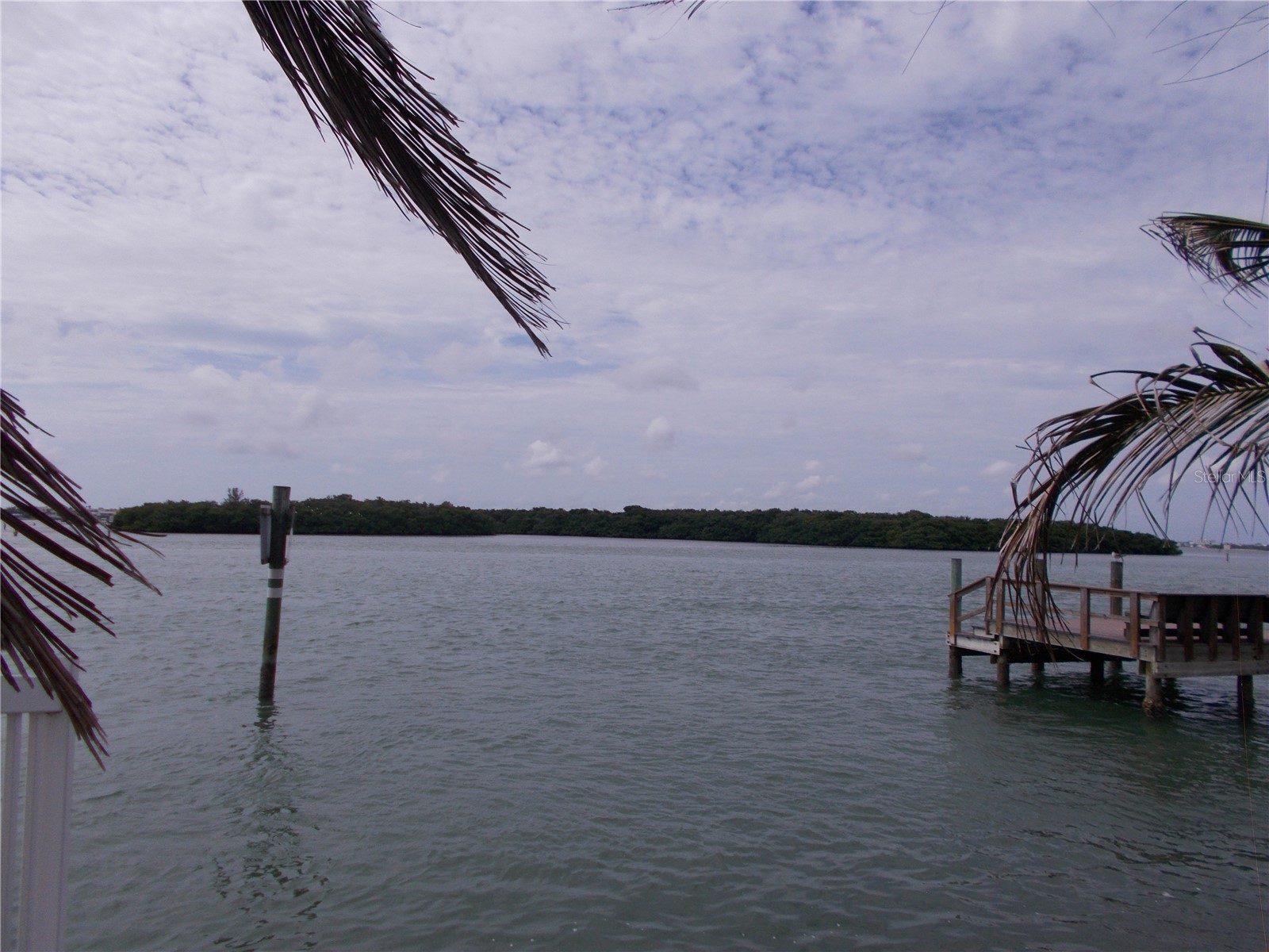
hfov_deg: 67.3
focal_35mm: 26
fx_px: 953
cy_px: 476
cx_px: 634
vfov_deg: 53.1
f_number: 8
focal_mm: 4.6
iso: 80
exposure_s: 1/400
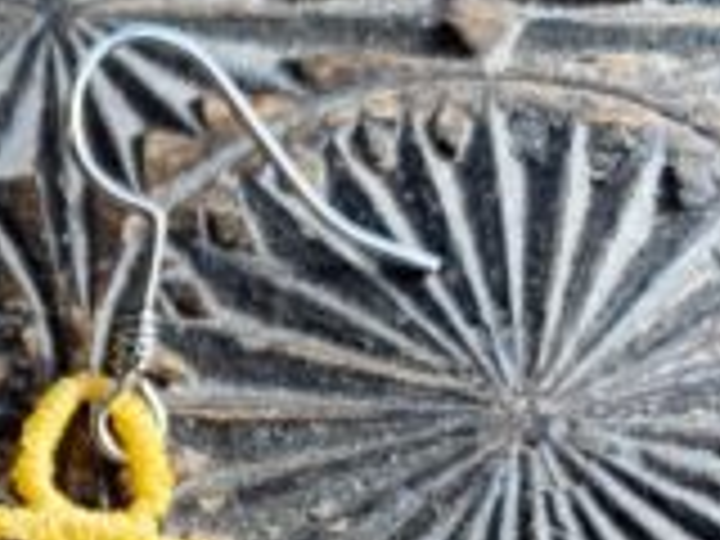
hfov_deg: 19.1
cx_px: -243
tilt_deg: -72.2
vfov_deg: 14.6
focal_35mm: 94
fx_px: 1955
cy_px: 817
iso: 25
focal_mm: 4.25
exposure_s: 1/234
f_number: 1.8
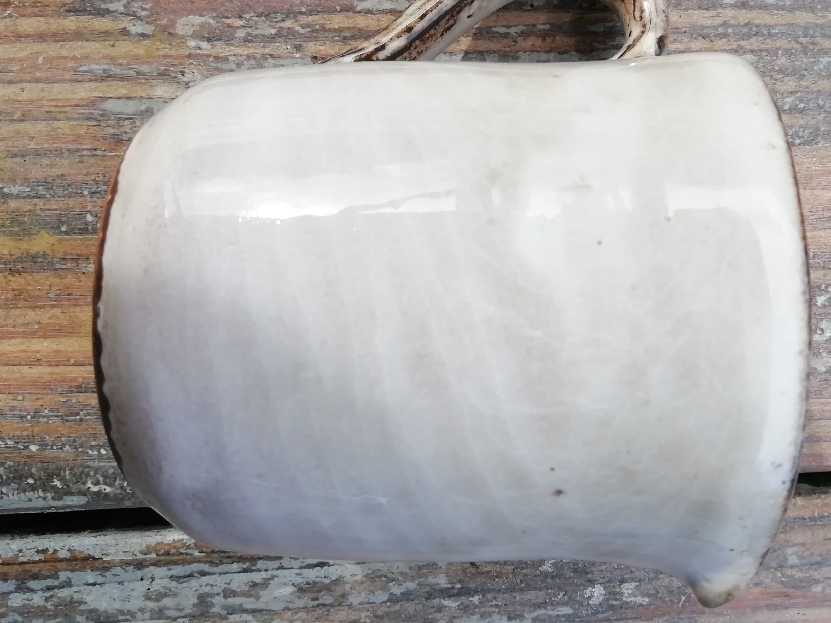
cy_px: 254
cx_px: 513
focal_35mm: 34
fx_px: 816
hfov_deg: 53.4
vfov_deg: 41.6
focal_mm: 3.21
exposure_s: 1/235
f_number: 2.2
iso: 50
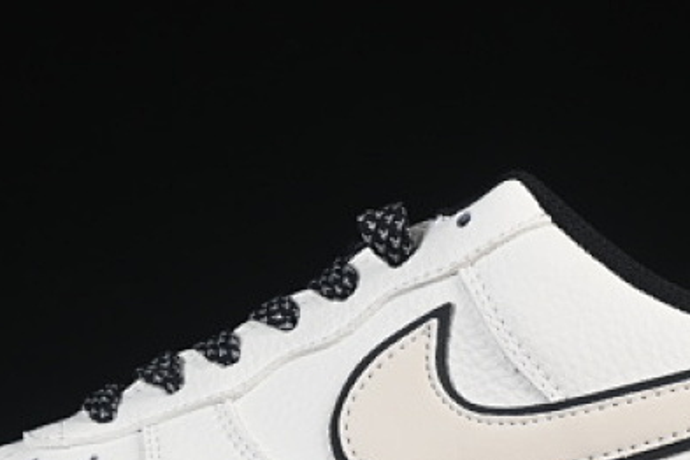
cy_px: 360
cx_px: 362
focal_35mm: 206
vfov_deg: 6.7
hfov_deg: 10.0
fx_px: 3948
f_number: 8
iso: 160
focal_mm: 50
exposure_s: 1/80
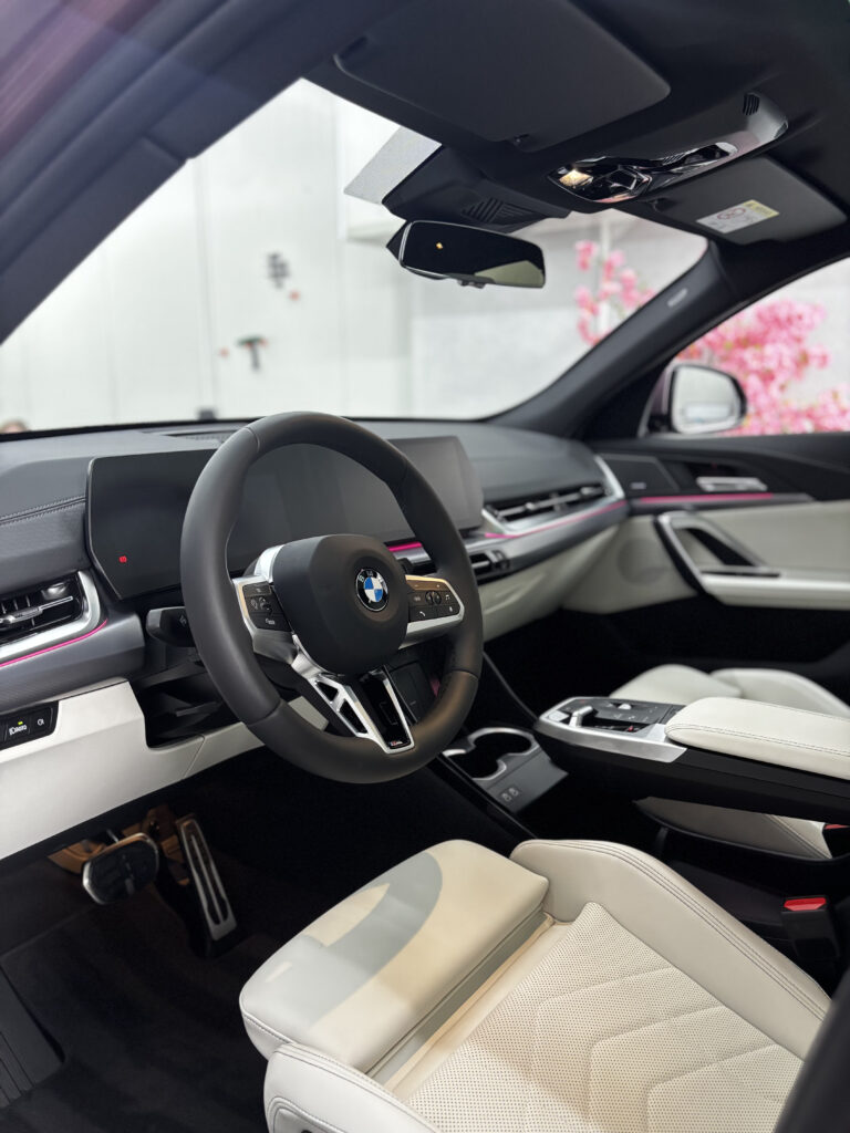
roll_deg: +0.2
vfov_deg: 67.3
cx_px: 425
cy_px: 566
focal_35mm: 26
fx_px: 851
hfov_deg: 53.1
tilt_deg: -11.7
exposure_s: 1/50
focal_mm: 5.96
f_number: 1.6
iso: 320
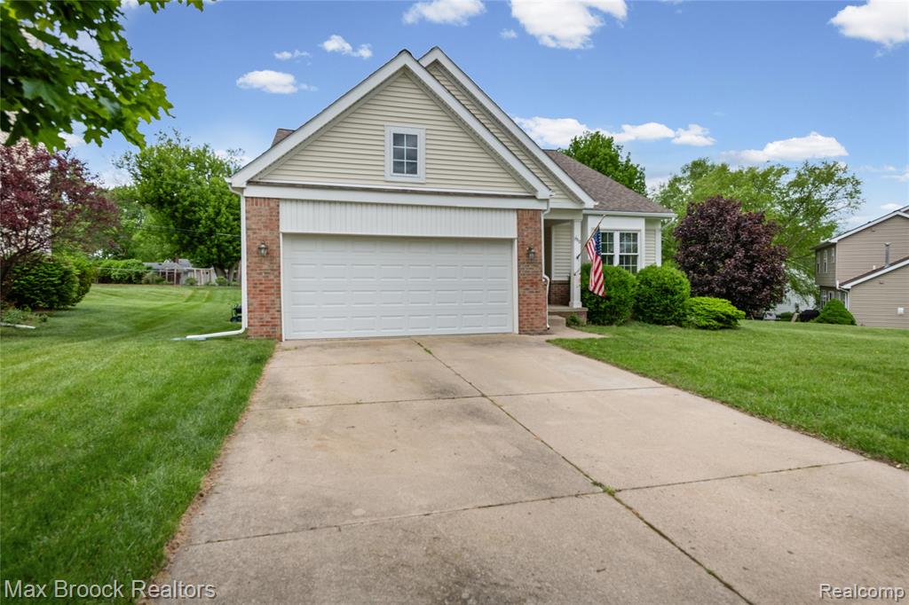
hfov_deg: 84.0
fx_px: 505
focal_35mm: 20
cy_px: 302
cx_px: 454
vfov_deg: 61.9
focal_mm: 20
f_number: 10
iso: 500
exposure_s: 1/1000
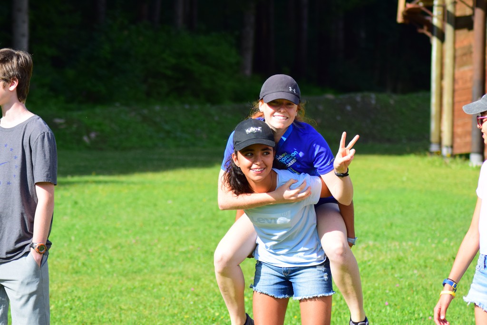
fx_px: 2131
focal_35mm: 158
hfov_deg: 13.0
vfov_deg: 8.7
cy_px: 162
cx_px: 244
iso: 400
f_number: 5
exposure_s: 1/1250
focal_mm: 105
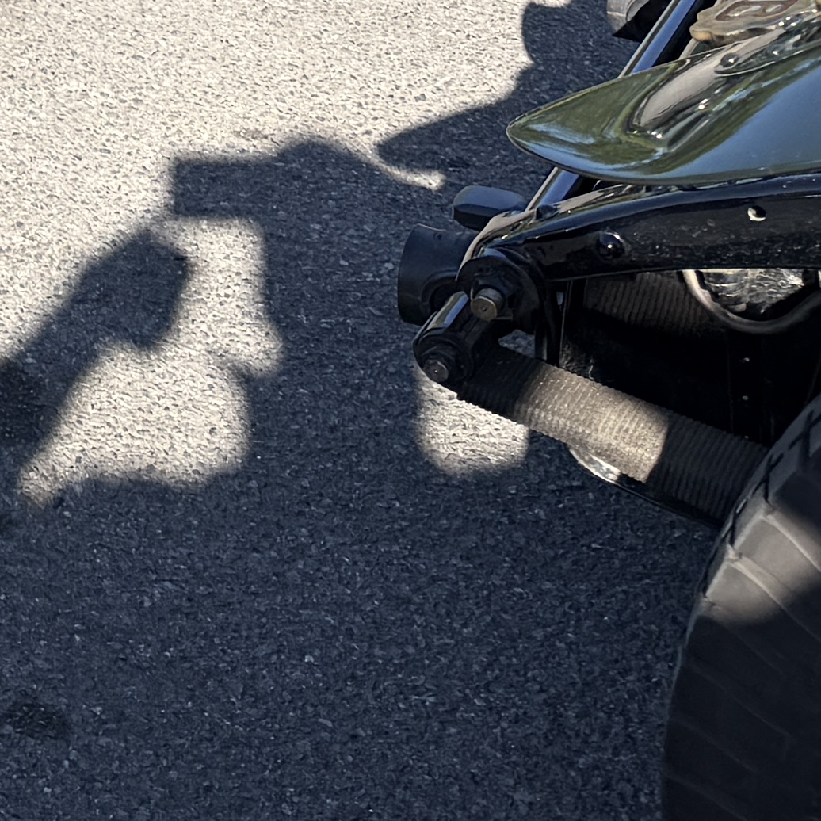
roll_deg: -0.1
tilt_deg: -12.4
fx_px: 3139
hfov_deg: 12.0
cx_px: -1147
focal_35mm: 117
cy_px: -647
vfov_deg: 13.4
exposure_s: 1/2000
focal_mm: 6.76
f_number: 1.78
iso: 80
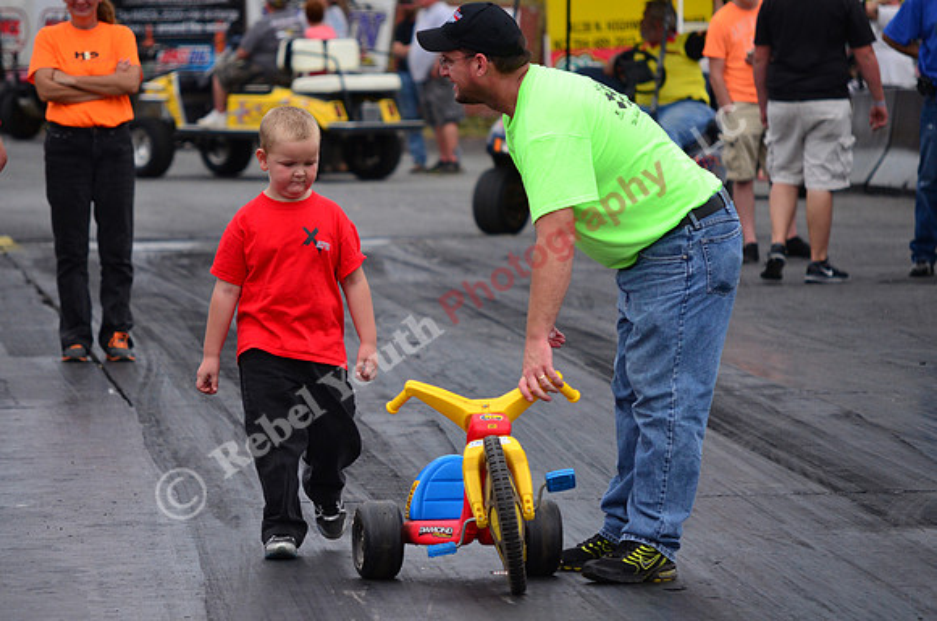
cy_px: 310
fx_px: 7791
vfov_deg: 4.6
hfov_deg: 6.9
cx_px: 468
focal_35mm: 300
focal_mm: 200
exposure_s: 1/2500
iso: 1000
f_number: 6.3
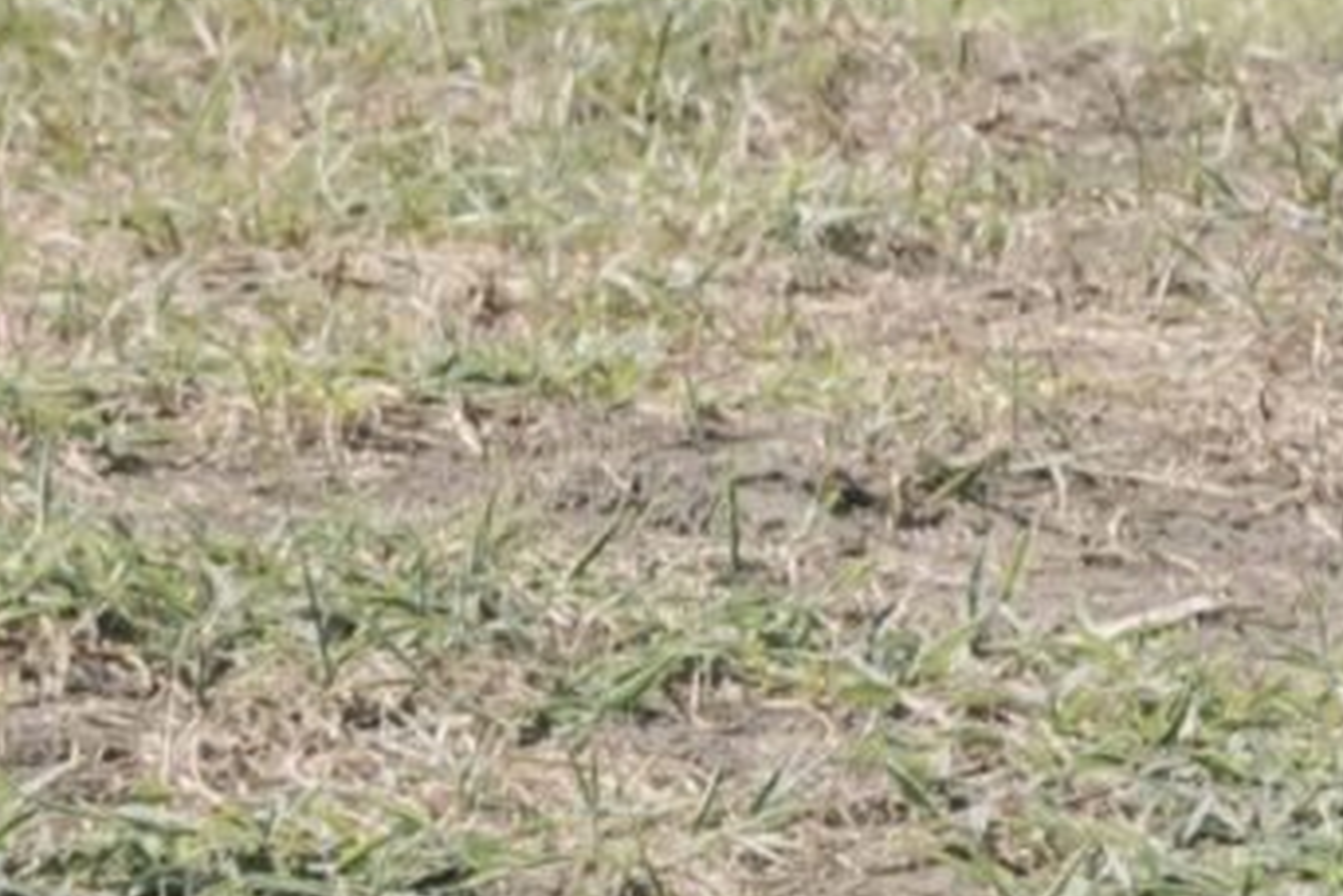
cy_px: -230
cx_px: -3071
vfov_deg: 1.7
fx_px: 30998
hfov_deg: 2.4
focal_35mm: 831
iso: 125
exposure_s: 1/640
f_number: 8
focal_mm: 111
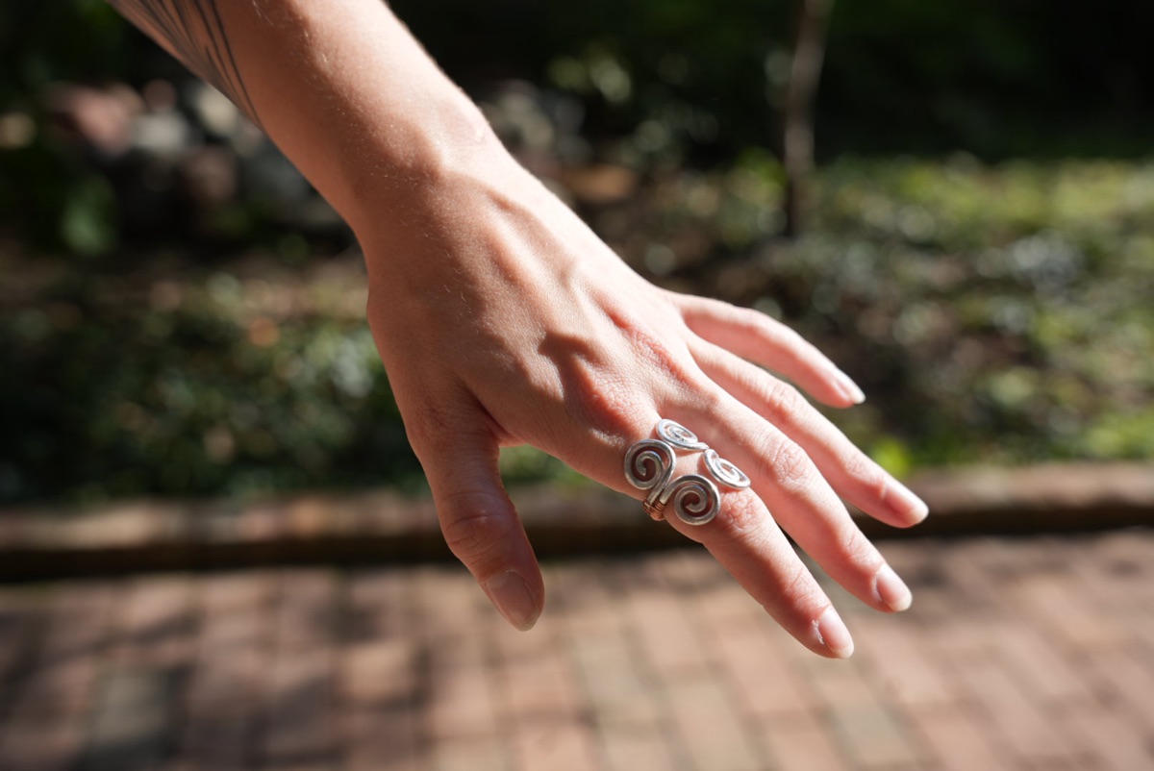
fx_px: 1248
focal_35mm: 39
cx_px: 577
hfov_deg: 49.6
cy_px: 386
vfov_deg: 34.3
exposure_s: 1/400
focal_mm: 38.9
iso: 100
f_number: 4.5
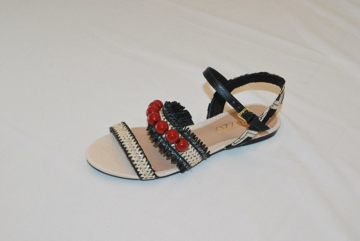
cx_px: 180
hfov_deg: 41.1
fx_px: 481
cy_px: 120
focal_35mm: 48
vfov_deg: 28.1
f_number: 7.1
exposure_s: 1/200
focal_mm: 32
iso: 1600
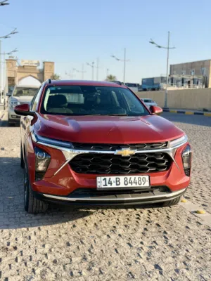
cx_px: 106
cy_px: 140
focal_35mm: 48
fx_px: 390
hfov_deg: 30.3
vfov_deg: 39.7
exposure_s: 1/2415
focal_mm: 6.76
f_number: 1.78
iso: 64
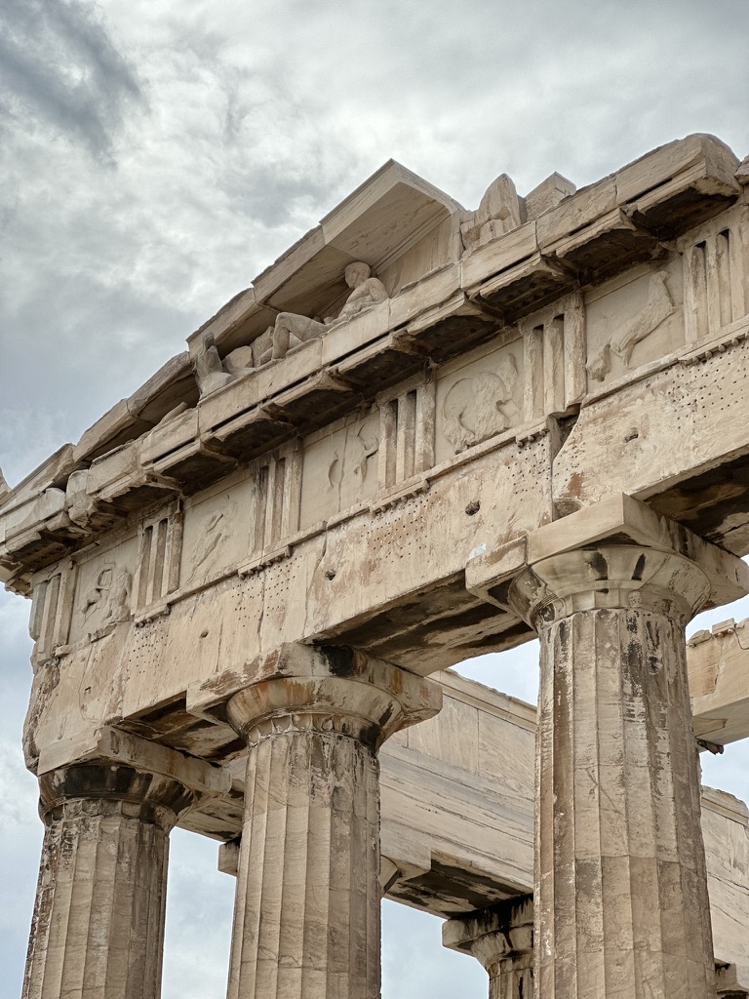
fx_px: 2221
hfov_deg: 19.1
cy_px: 500
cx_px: 374
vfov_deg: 25.3
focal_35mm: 77
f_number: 2.8
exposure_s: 1/356
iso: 32
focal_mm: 9
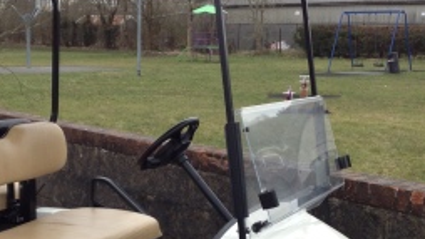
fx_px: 868
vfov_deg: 15.6
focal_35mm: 77
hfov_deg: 27.4
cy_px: 199
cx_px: 154
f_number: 2.4
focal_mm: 4.28
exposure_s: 1/199
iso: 64
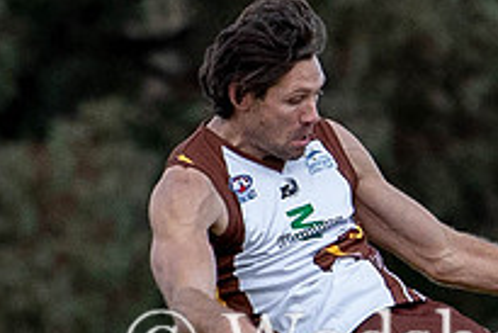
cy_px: 214
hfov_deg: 0.7
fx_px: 41819
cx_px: 606
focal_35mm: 3021
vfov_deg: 0.5
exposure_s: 1/1600
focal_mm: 200
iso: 450
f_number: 3.5
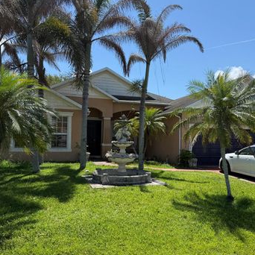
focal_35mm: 31
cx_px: 138
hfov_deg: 52.5
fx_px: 258
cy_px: 132
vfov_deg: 52.5
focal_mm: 6.76
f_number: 1.78
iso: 80
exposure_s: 1/3425
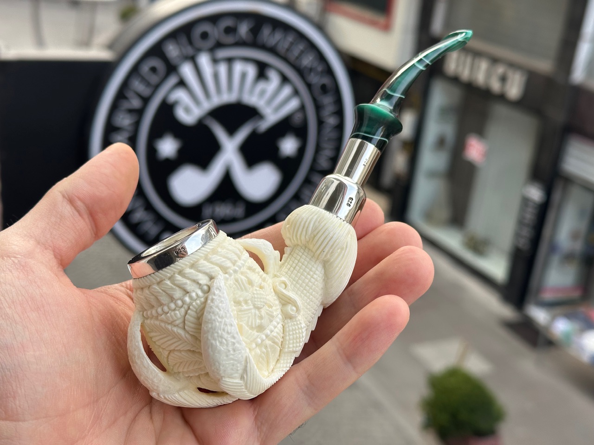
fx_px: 824
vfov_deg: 30.3
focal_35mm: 48
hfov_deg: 39.7
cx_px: 297
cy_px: 222
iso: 64
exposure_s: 1/292
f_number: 1.78
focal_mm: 6.86
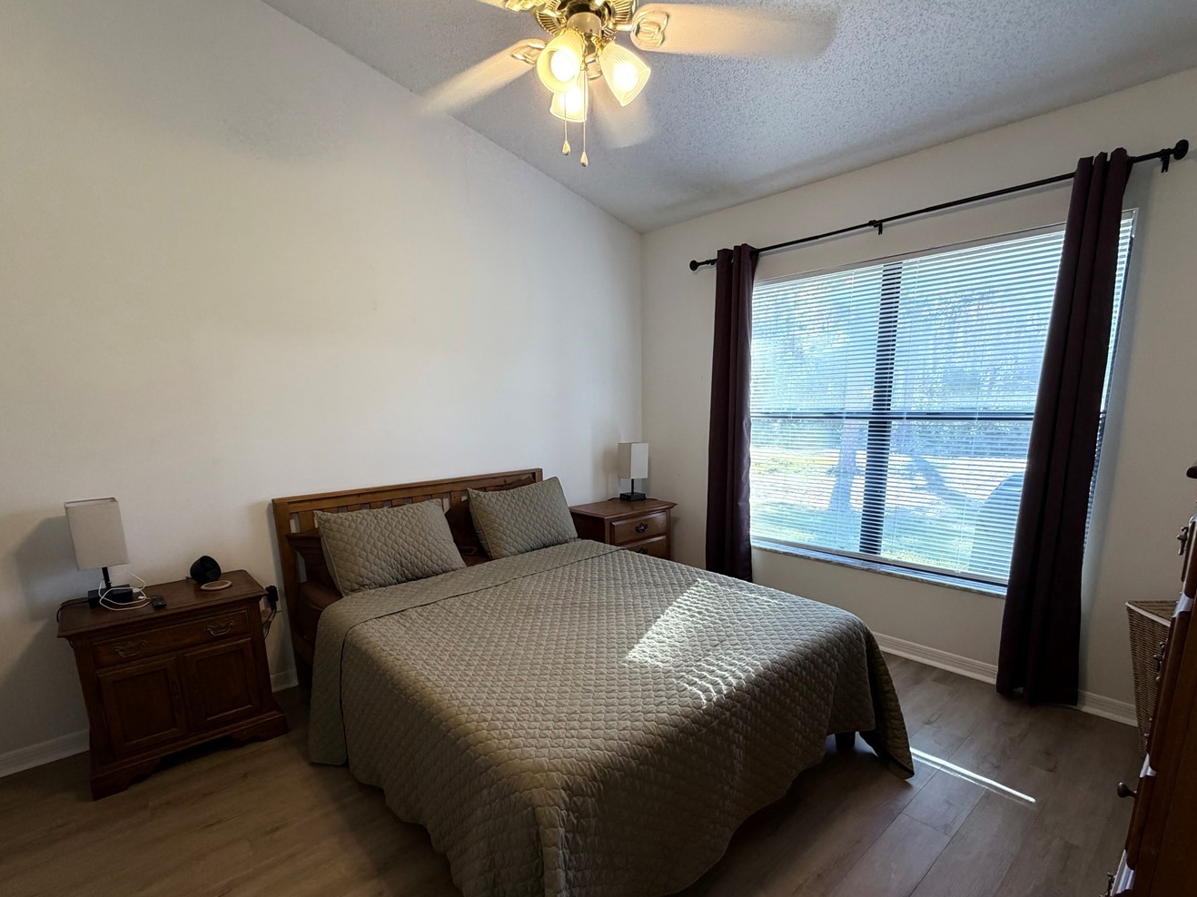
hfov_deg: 91.0
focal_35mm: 17
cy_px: 518
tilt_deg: -12.2
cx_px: 591
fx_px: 588
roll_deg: +1.5
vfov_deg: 74.2
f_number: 2.2
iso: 200
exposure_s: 1/60
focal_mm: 2.22
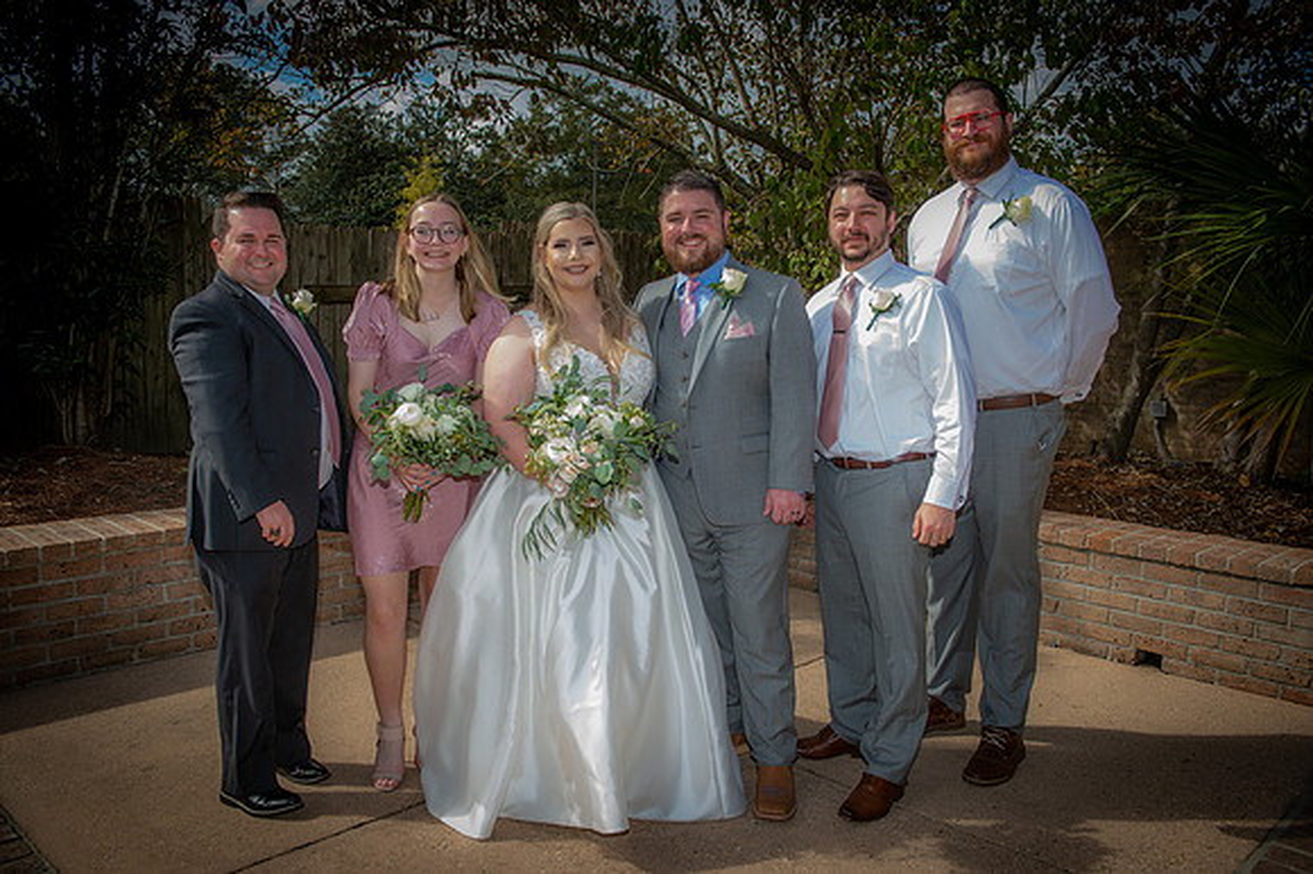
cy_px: 437
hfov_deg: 60.3
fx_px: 1130
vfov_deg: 42.3
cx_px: 656
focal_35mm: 31
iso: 50
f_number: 5.6
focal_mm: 31
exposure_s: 1/200
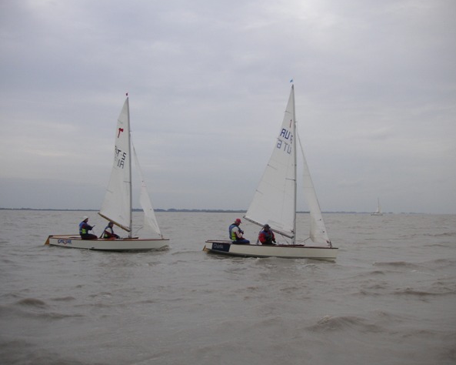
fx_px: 526
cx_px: 221
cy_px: 181
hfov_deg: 46.9
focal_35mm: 39
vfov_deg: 38.2
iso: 50
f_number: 6.7
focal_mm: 6.1
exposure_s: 1/180
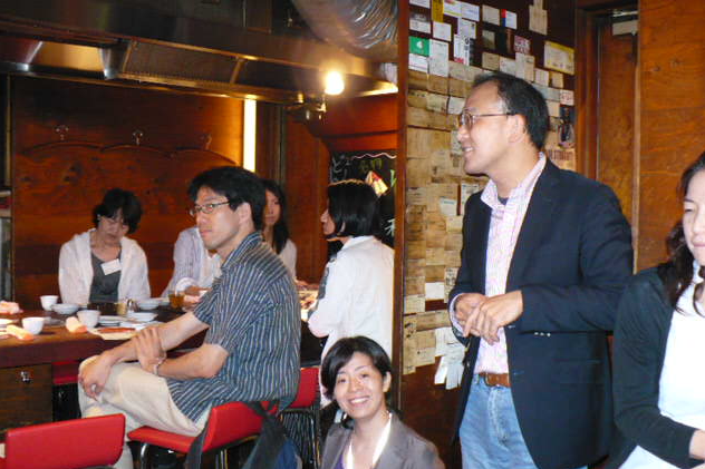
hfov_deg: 49.6
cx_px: 355
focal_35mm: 39
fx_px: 764
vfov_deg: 34.2
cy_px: 232
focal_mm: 6.1
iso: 320
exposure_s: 1/30
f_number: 2.8
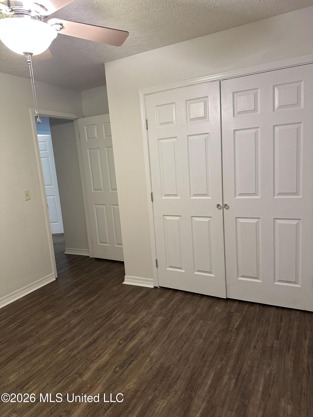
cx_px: 156
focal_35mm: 24
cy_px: 208
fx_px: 289
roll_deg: +3.7
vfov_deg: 71.6
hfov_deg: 56.8
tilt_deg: -8.1
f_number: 1.78
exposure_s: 1/60
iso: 320
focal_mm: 6.86
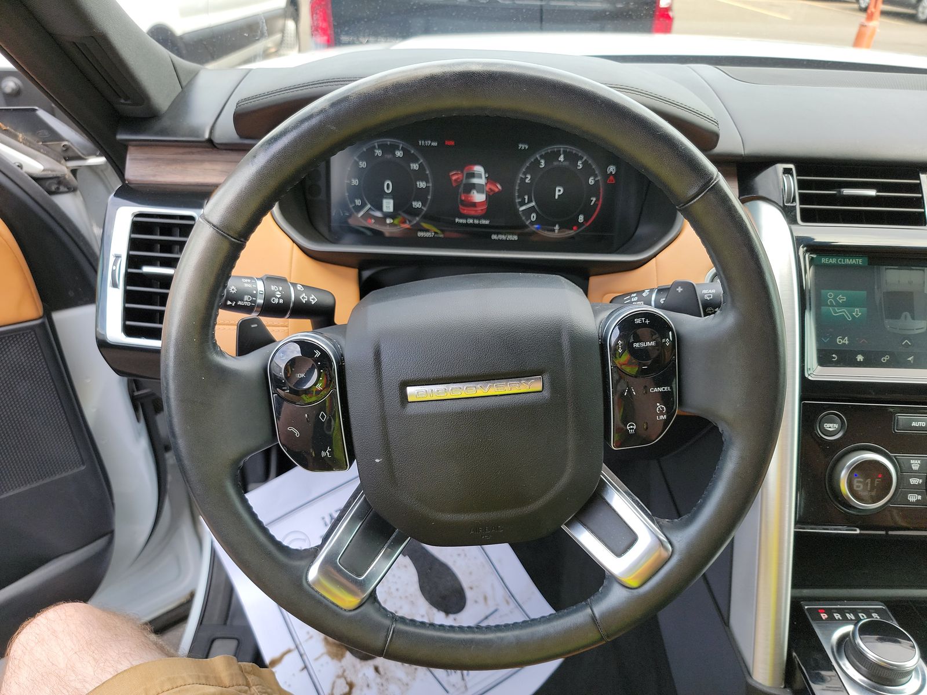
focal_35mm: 24
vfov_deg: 56.8
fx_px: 643
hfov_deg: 71.6
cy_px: 348
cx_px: 464
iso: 53
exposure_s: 1/119
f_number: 1.8
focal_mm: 6.7
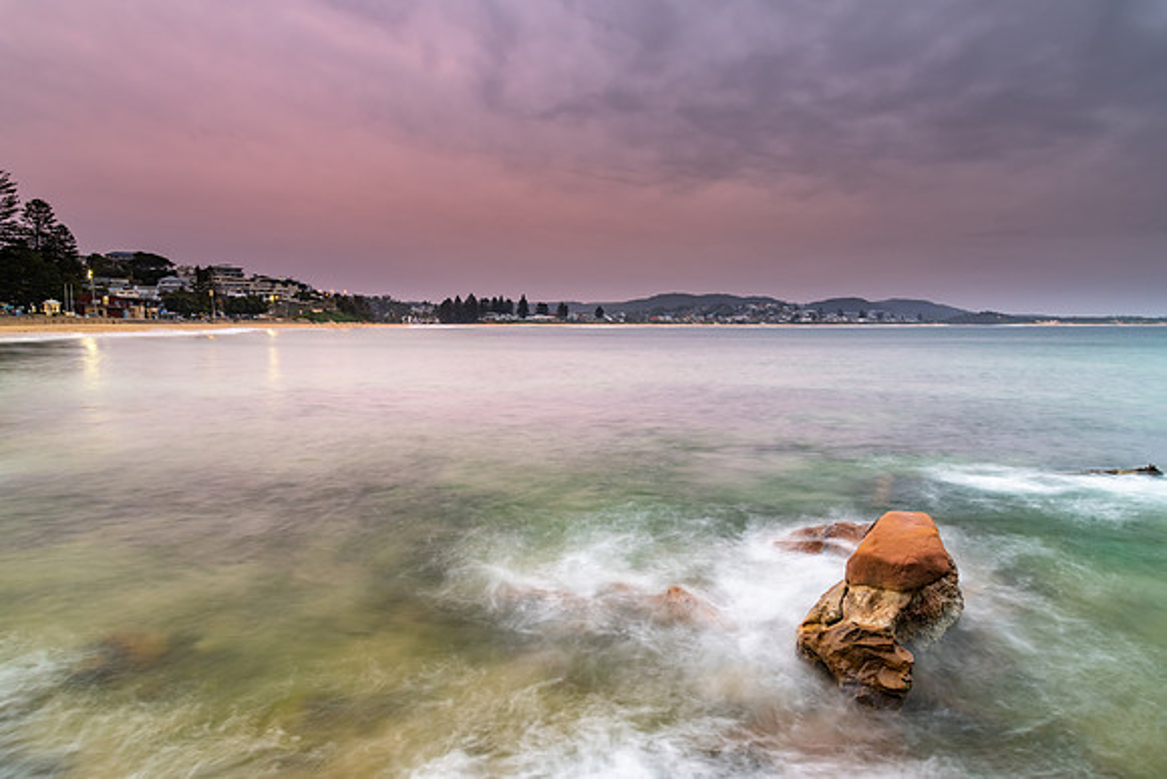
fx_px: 794
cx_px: 584
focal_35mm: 25
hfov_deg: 72.6
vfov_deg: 52.2
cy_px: 390
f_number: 8
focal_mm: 24
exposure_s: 3
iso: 125
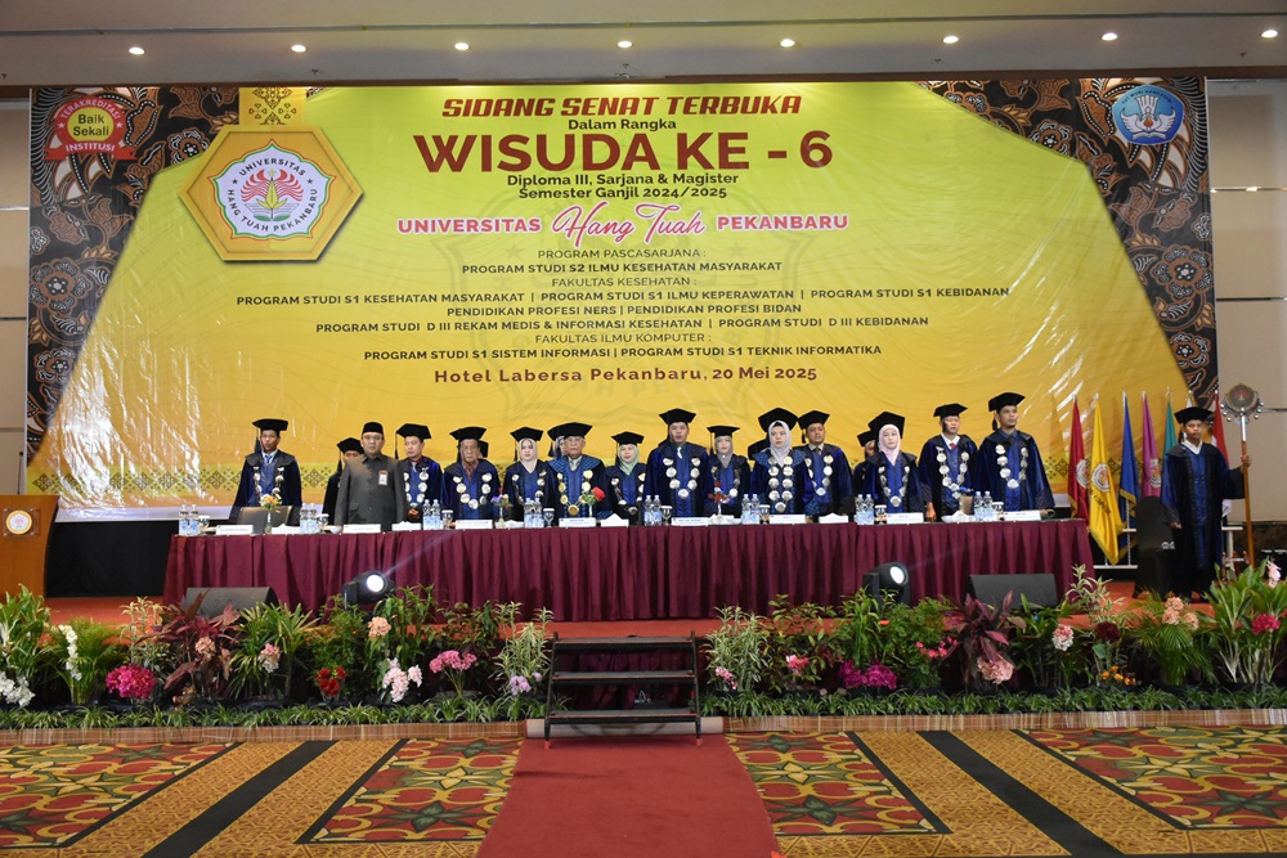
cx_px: 644
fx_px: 1287
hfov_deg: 53.1
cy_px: 429
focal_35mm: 36
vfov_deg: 36.9
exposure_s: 1/100
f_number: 5
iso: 3200
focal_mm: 24
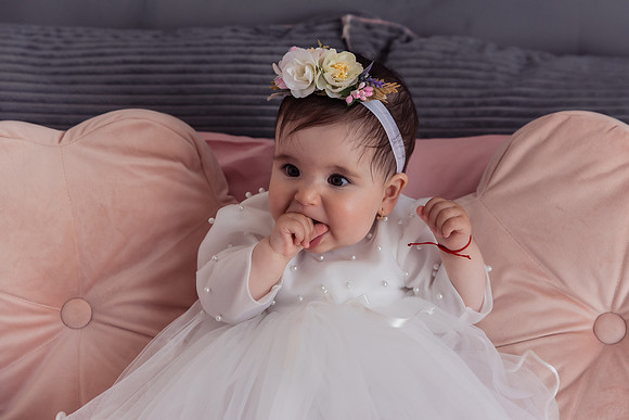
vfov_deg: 17.6
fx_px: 1353
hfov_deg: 26.2
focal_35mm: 77
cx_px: 348
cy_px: 188
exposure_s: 1/250
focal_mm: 70
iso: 800
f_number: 3.2
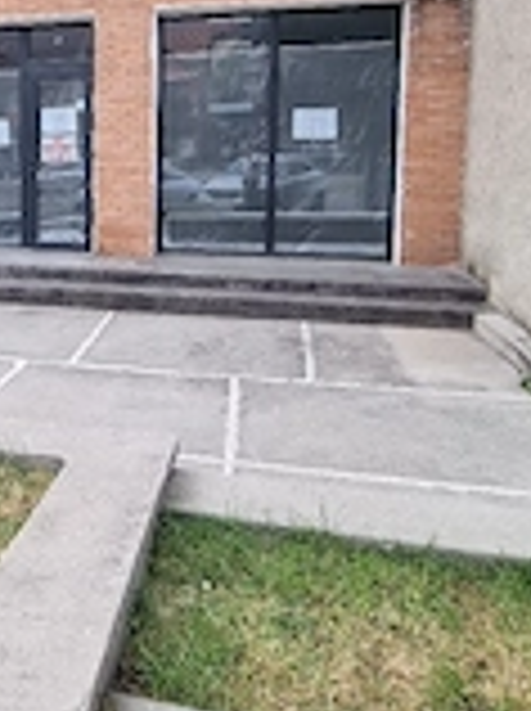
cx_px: 27
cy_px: 212
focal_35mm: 33
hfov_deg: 39.0
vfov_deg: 53.8
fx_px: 677
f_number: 2.2
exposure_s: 1/435
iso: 50
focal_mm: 2.2
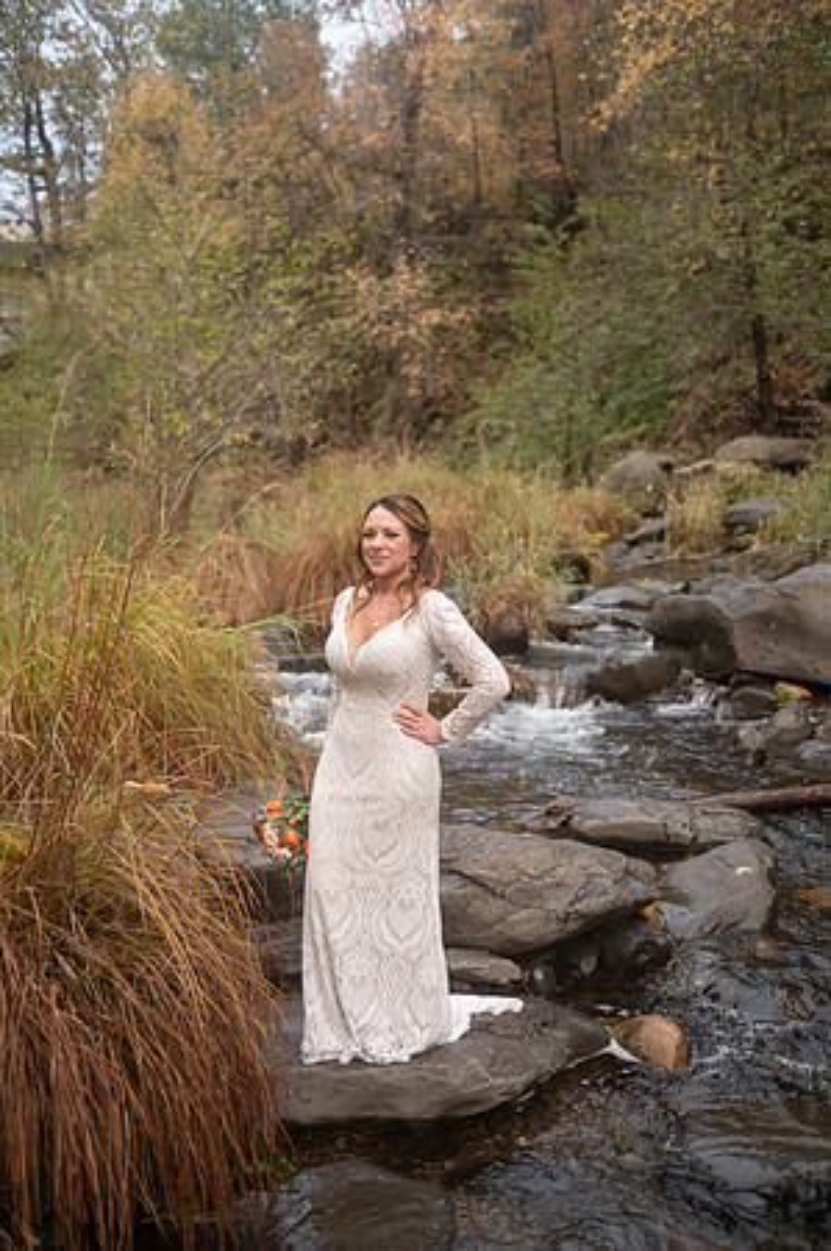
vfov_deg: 50.7
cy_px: 626
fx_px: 1319
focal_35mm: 38
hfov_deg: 35.0
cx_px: 416
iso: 640
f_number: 2.8
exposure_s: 1/320
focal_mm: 38
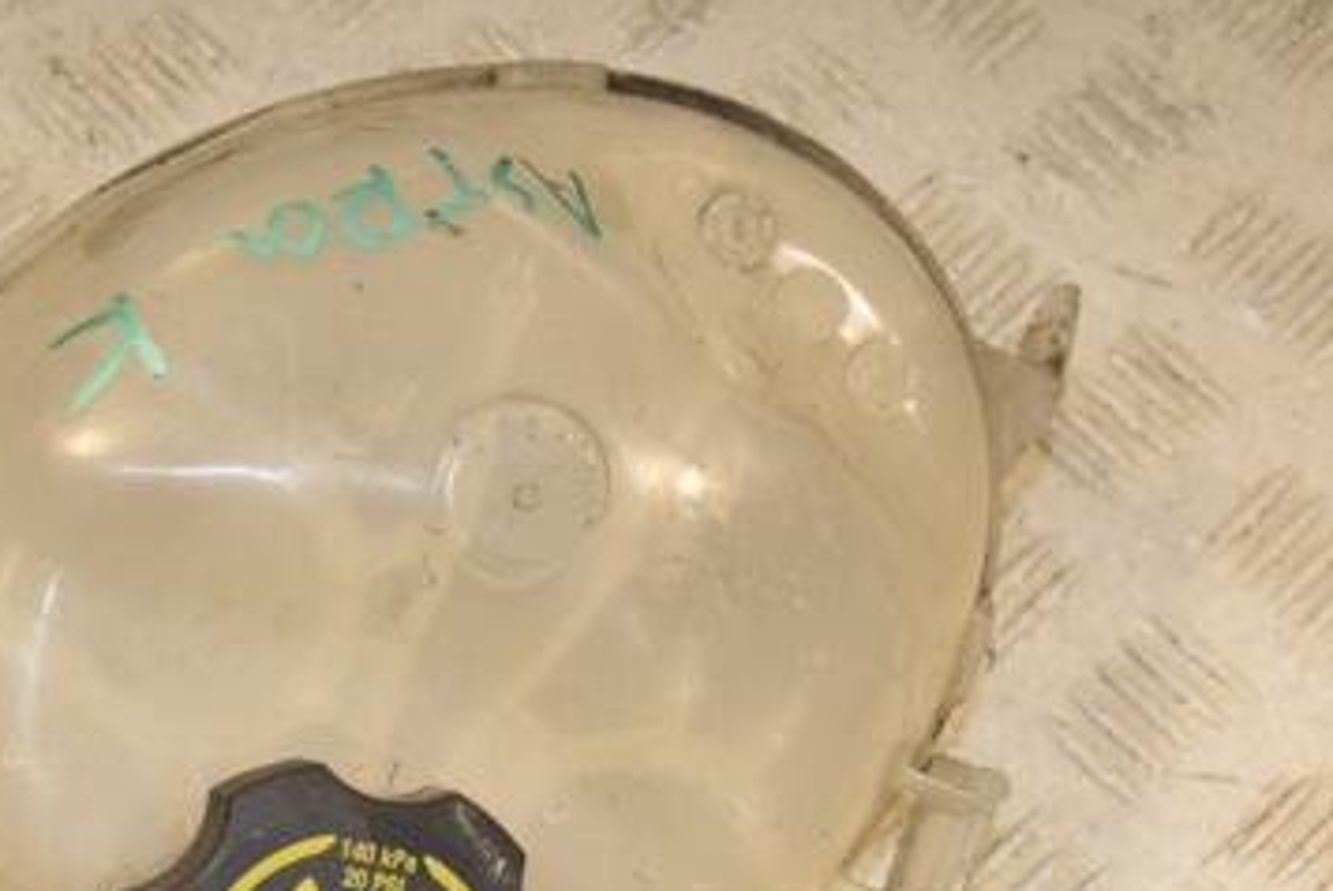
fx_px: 3557
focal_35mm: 96
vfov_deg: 14.2
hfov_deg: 21.1
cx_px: 378
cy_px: 674
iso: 800
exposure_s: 1/200
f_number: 9
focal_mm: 38
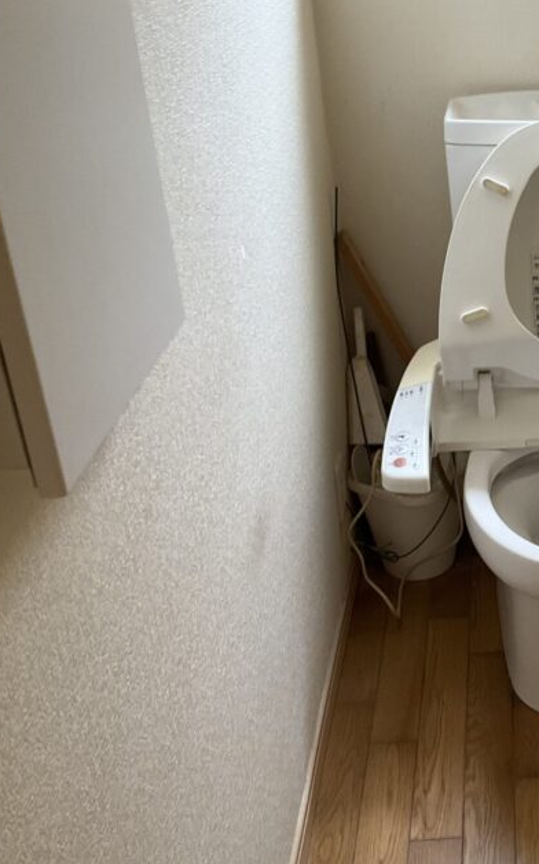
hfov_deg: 25.1
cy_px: 402
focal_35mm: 47
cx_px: 619
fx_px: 1106
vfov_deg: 42.6
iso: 160
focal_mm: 3
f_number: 1.8
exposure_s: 1/60
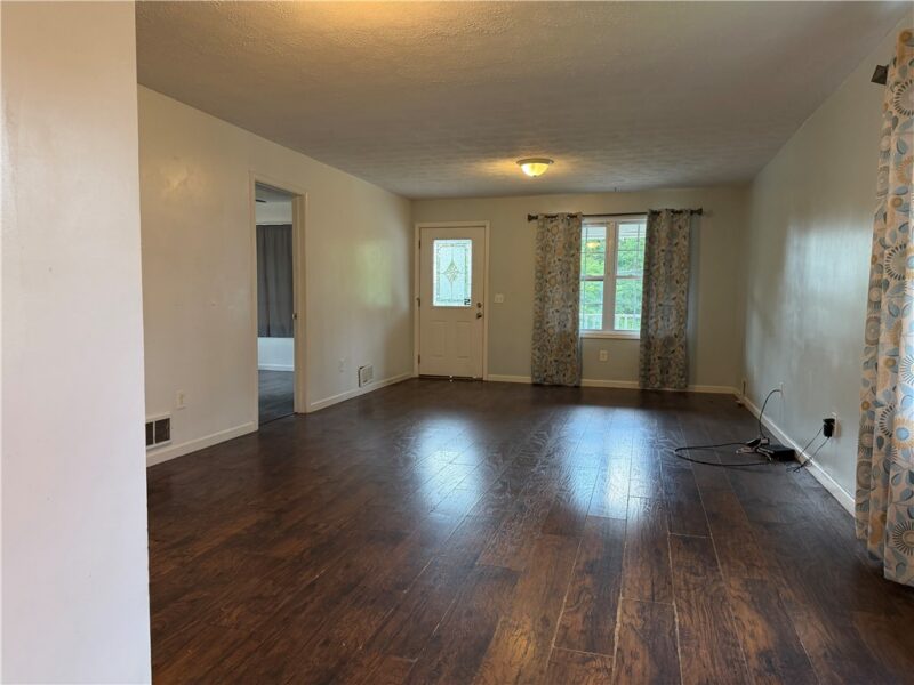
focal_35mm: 24
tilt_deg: -4.5
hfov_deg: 71.6
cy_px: 342
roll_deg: -0.4
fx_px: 634
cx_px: 457
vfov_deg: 56.8
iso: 200
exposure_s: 1/130
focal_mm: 6.76
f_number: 1.78
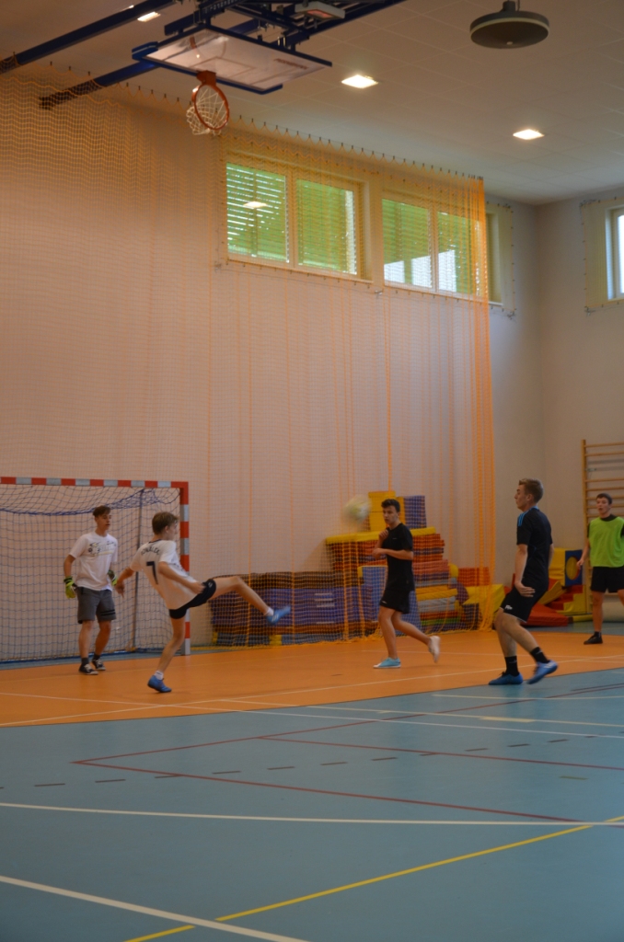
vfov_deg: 35.1
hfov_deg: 23.7
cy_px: 471
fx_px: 1489
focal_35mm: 57
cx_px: 312
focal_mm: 38
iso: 500
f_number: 4.5
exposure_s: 1/60
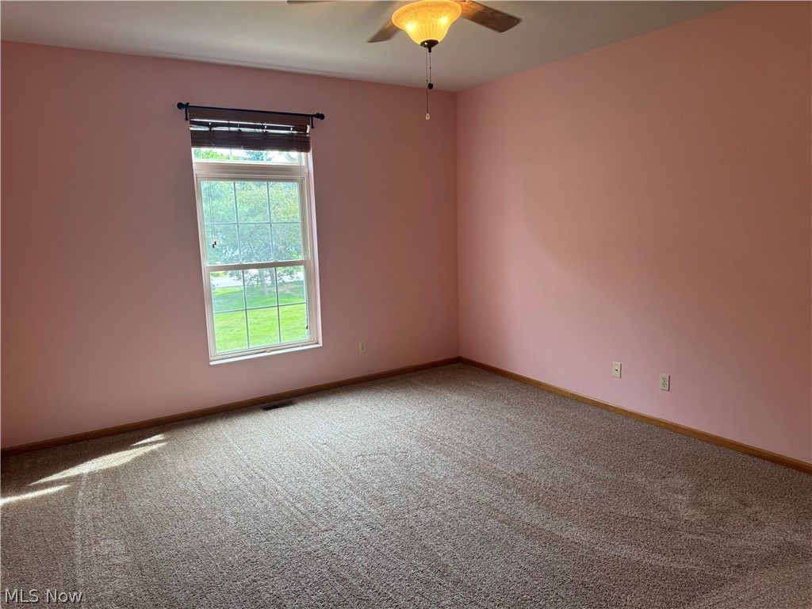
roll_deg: +1.7
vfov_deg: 56.8
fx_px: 563
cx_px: 406
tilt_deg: -9.5
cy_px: 304
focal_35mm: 24
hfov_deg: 71.6
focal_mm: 6.76
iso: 125
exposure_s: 1/120
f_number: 1.78
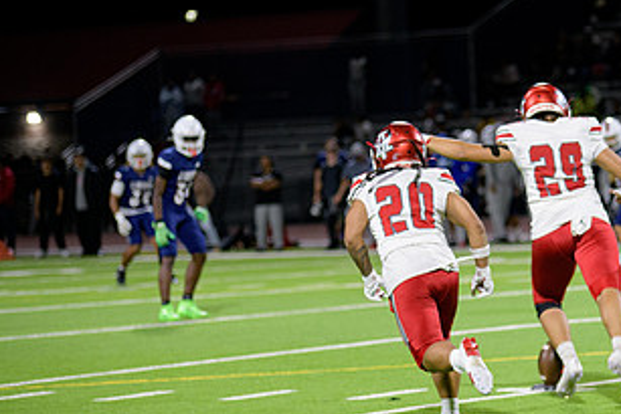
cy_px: 272
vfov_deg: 5.6
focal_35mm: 246
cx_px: 570
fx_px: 4245
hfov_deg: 8.3
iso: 2000
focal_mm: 130
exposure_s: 1/320
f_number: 2.8
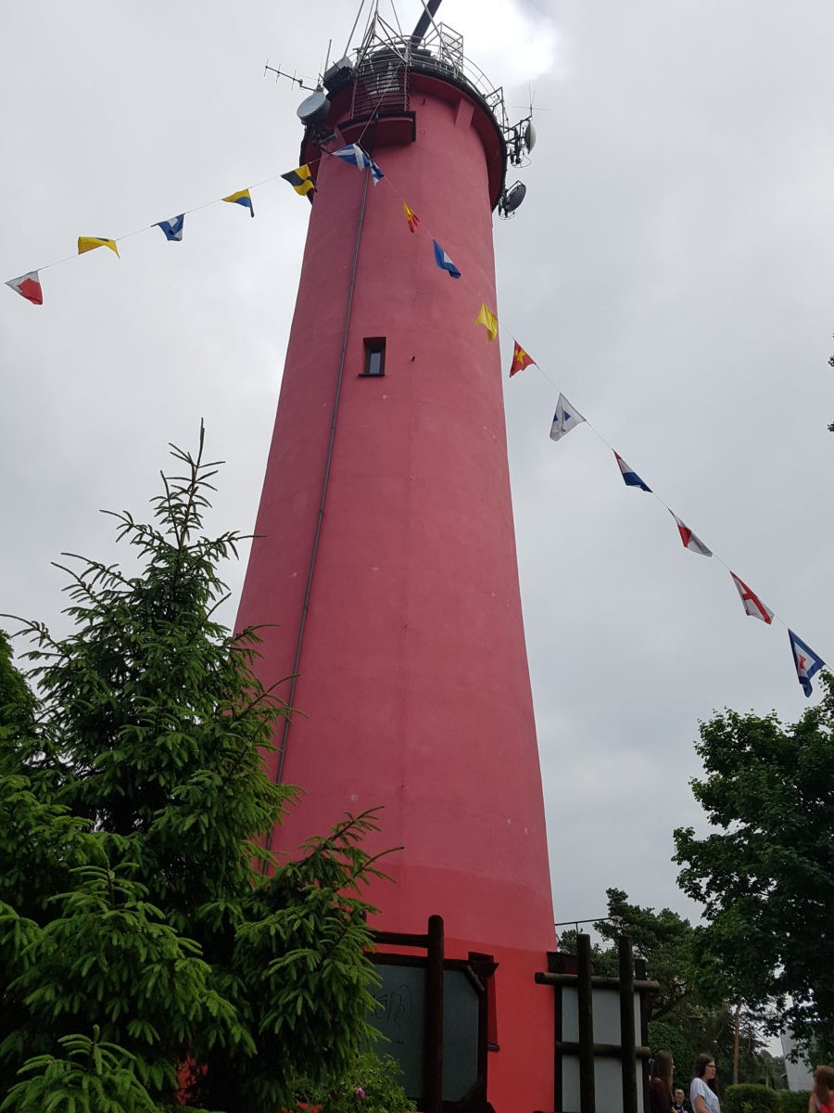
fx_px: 835
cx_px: 417
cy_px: 556
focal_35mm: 26
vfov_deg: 67.3
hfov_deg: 53.1
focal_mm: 4.2
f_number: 1.7
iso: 50
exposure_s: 1/3048
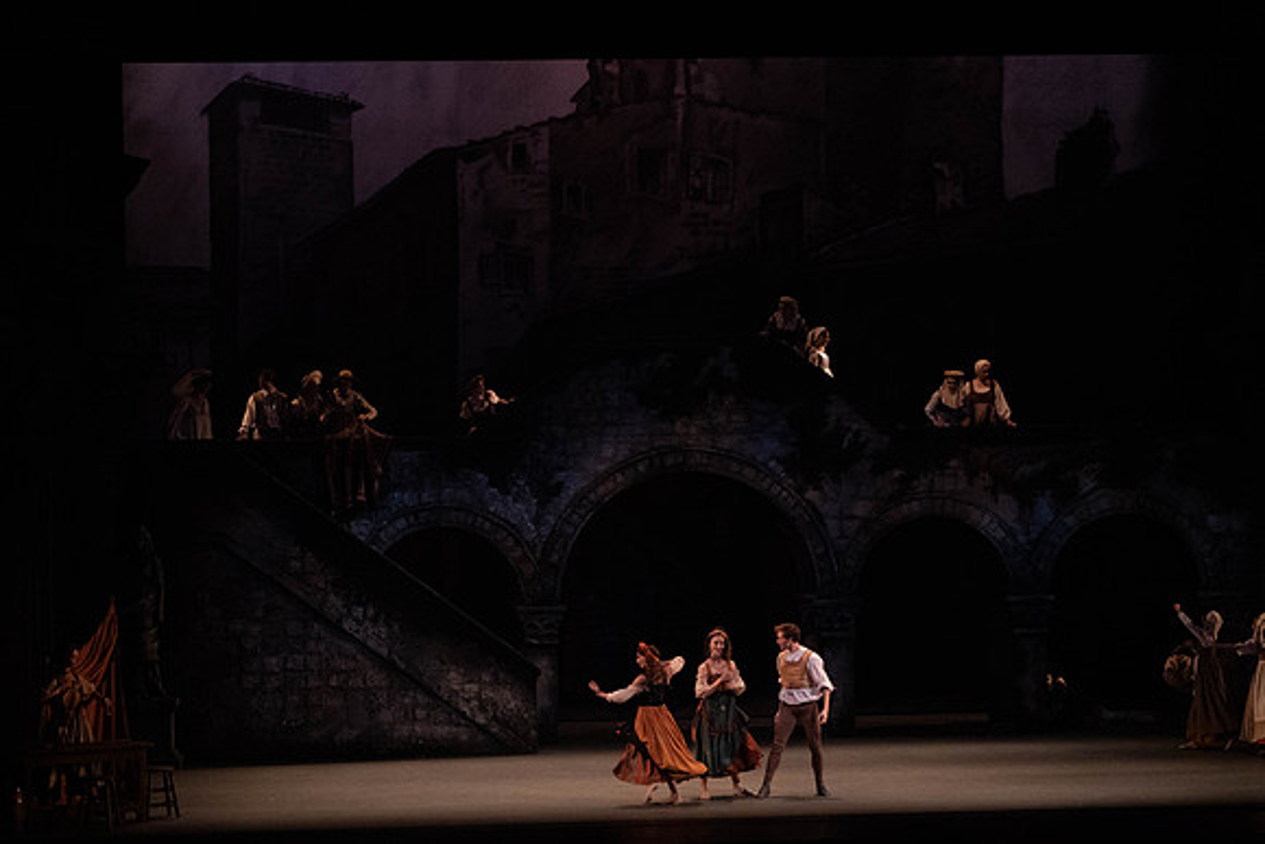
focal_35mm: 100
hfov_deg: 20.4
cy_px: 422
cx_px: 632
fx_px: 3515
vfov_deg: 13.7
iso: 8000
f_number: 4.5
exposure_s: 1/250
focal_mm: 100
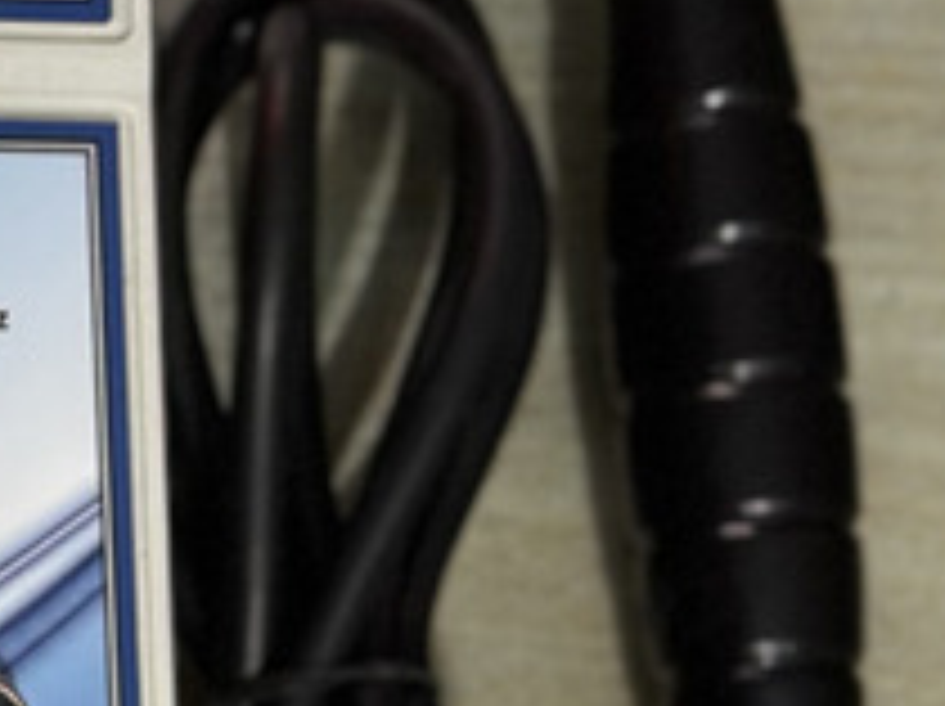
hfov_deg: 8.1
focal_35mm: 229
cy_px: 787
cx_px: -1202
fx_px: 6244
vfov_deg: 6.4
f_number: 1.78
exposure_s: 1/50
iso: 125
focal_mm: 6.86
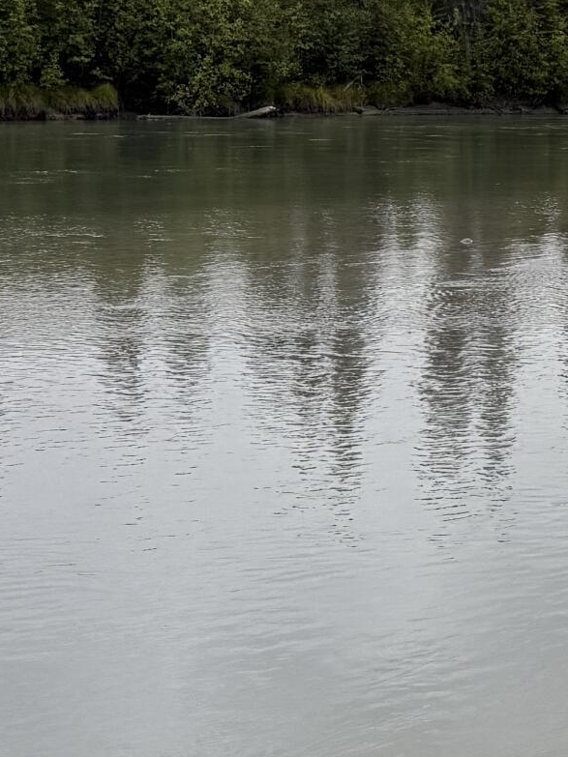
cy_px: 196
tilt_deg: -3.4
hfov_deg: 13.4
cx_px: 1198
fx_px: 2013
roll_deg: -0.6
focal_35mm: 92
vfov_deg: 21.1
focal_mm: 6.76
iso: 80
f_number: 1.78
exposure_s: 1/757
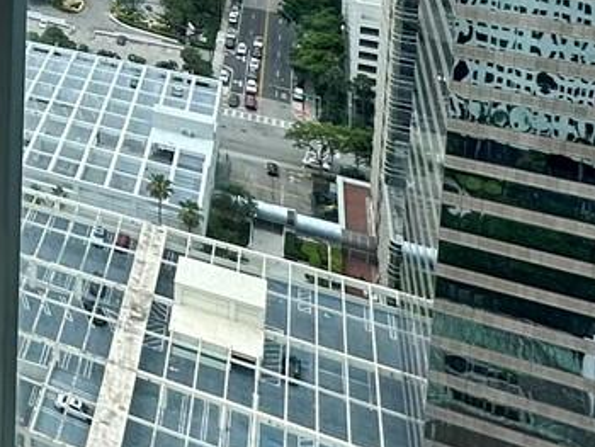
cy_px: -294
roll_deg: +0.7
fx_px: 1101
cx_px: -423
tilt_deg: -5.9
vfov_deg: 19.0
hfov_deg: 21.7
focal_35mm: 64
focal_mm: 2.22
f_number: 2.2
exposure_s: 1/327
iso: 40
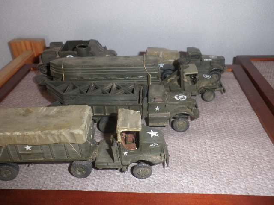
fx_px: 285
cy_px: 102
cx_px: 137
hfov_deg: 51.4
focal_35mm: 36
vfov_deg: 39.7
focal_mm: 6.3
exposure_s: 1/30
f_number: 3.5
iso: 160
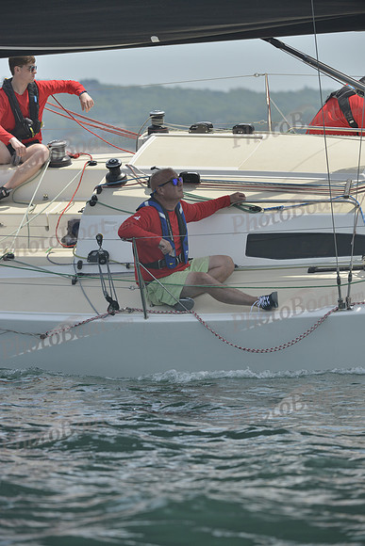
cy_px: 273
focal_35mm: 240
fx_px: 3648
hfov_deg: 5.7
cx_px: 182
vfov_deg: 8.6
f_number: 7.1
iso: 280
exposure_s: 1/1000
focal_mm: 240
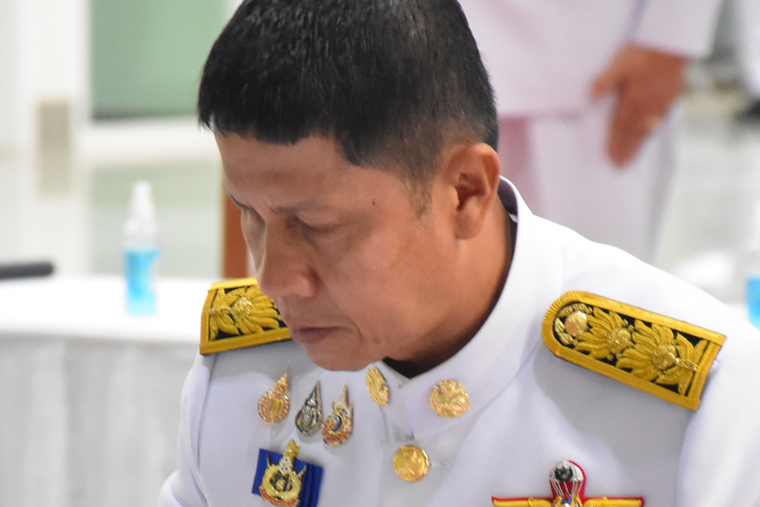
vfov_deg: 2.3
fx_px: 12414
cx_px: 350
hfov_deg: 3.5
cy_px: 450
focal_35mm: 588
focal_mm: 140
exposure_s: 1/100
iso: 3200
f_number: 5.6
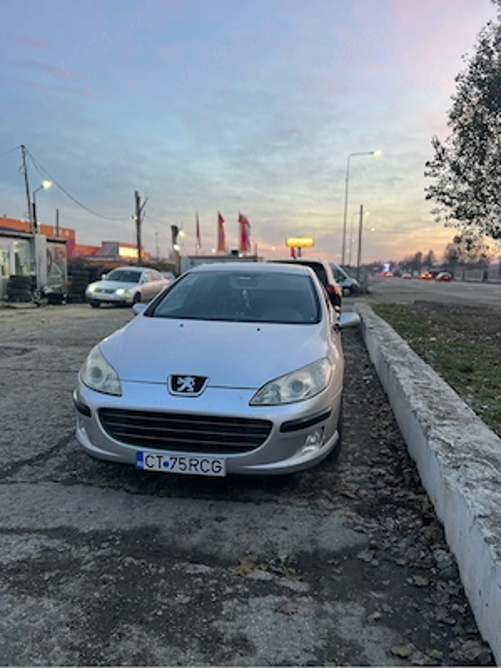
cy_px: 334
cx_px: 250
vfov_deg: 67.3
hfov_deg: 53.1
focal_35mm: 26
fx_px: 502
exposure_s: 1/50
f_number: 1.5
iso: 64
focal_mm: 5.7
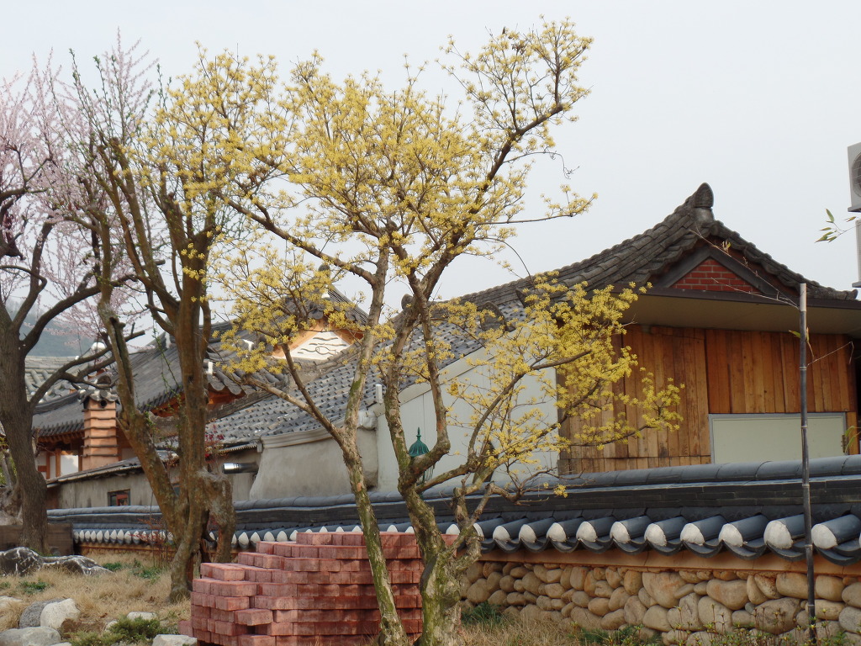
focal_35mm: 64
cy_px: 323
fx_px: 1592
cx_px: 430
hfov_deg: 30.3
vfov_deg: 22.9
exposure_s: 1/500
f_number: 3.6
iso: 80
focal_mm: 11.4
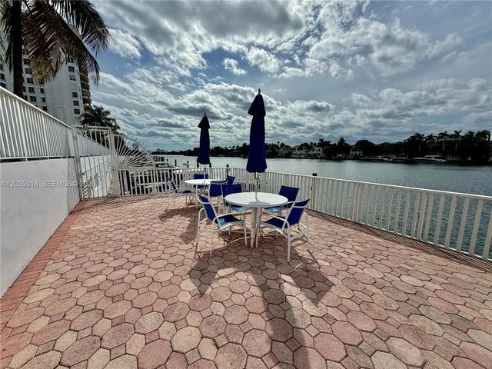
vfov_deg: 85.7
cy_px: 184
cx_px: 246
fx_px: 199
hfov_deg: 102.1
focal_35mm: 14
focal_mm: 2.22
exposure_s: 1/2976
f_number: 2.2
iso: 20
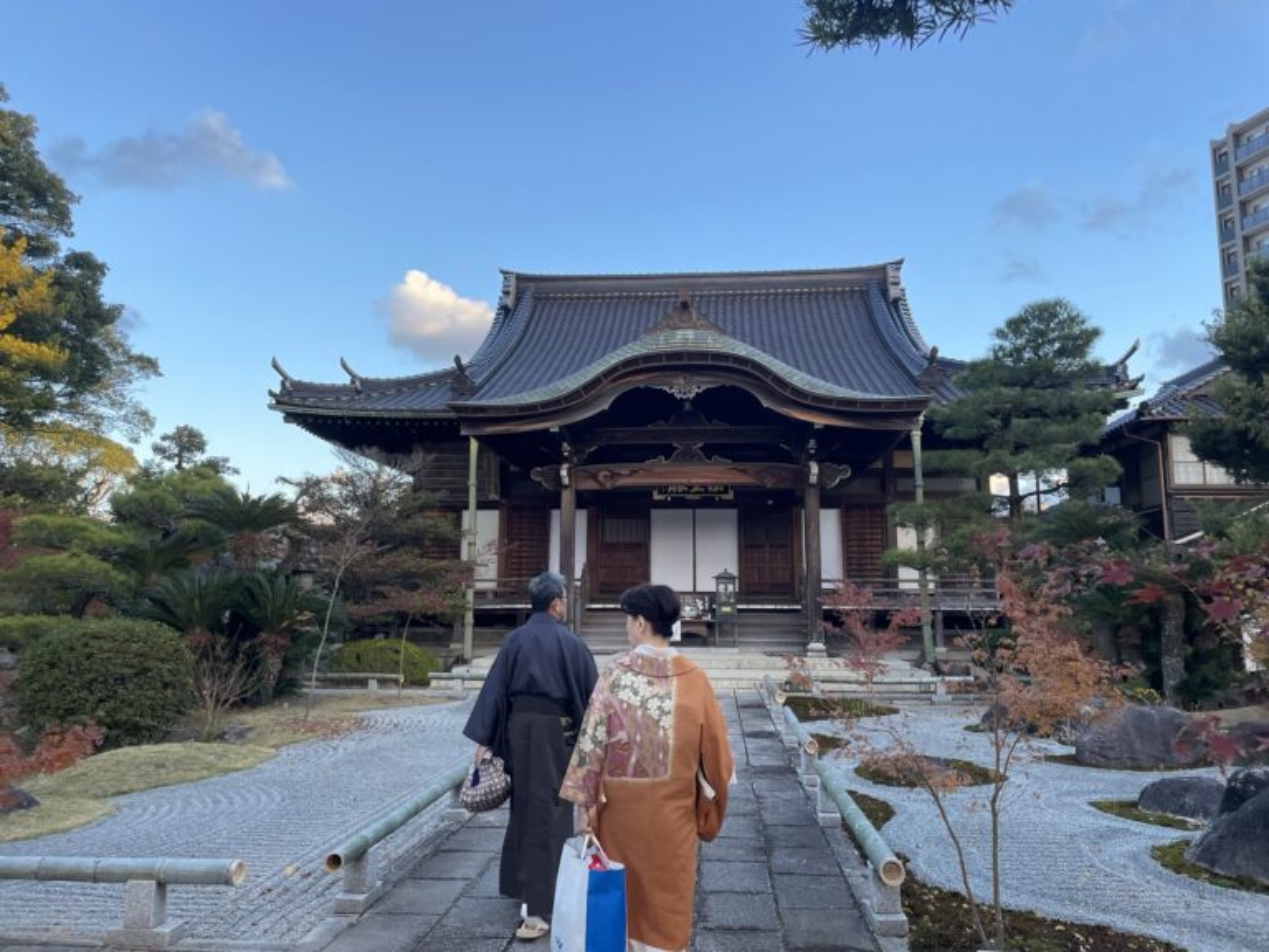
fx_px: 953
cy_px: 476
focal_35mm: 26
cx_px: 634
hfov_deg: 67.3
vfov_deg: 53.1
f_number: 1.6
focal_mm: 4.2
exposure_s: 1/238
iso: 32
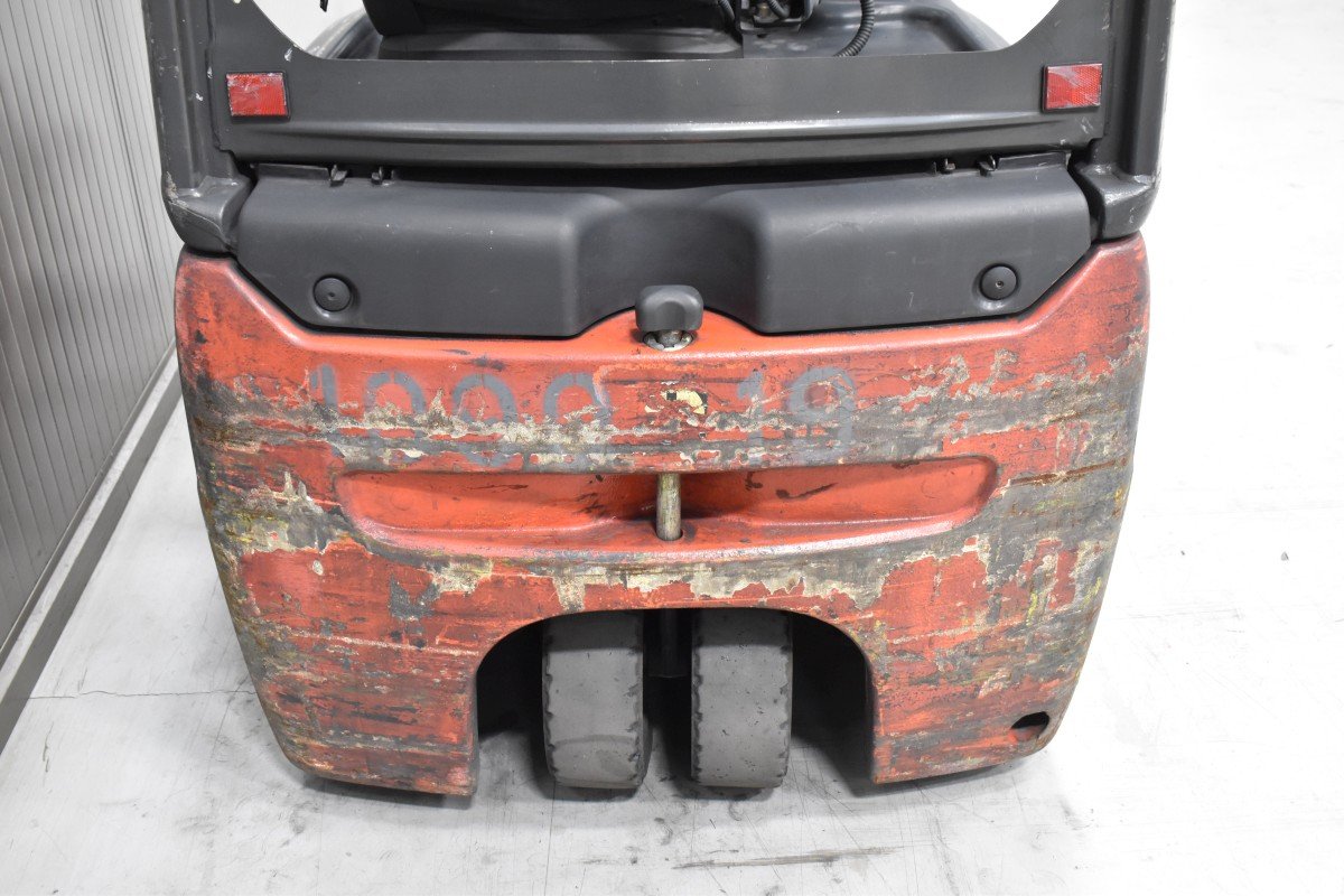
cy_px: 448
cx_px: 672
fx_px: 1400
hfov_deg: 51.3
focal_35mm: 38
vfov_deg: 35.5
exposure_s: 1/13
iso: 1600
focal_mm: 25
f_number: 5
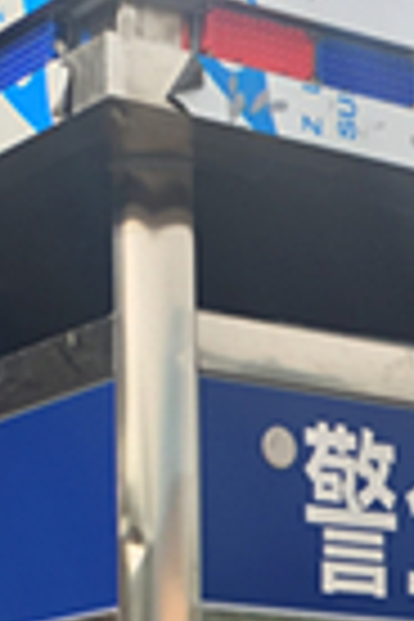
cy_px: 961
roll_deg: +0.1
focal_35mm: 142
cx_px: 310
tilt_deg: -1.3
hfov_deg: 9.6
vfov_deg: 13.5
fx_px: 2449
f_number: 2.2
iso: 25
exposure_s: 1/442
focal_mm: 4.15
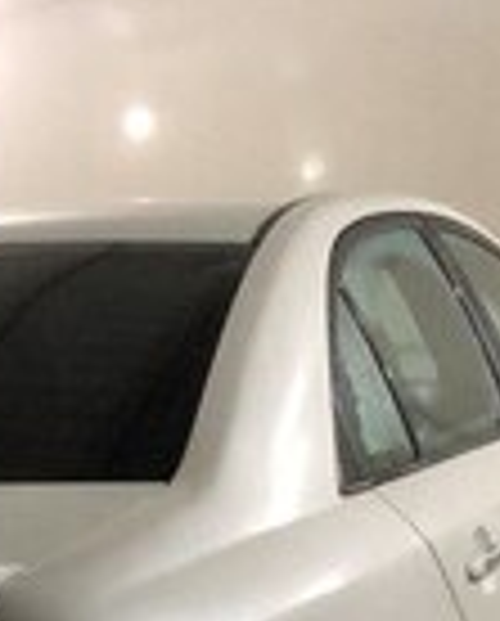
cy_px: 738
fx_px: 1807
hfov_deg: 15.8
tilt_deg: -9.4
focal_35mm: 98
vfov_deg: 18.5
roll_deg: +4.0
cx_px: 266
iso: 640
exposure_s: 1/25
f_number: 1.8
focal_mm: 3.99
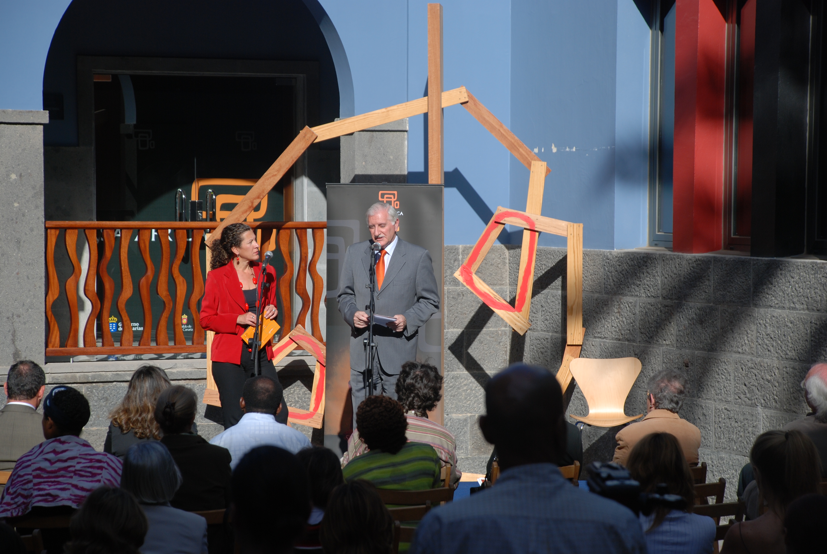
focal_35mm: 135
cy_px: 277
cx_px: 414
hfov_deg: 15.2
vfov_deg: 10.2
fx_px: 3105
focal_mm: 90
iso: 125
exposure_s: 1/500
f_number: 5.6
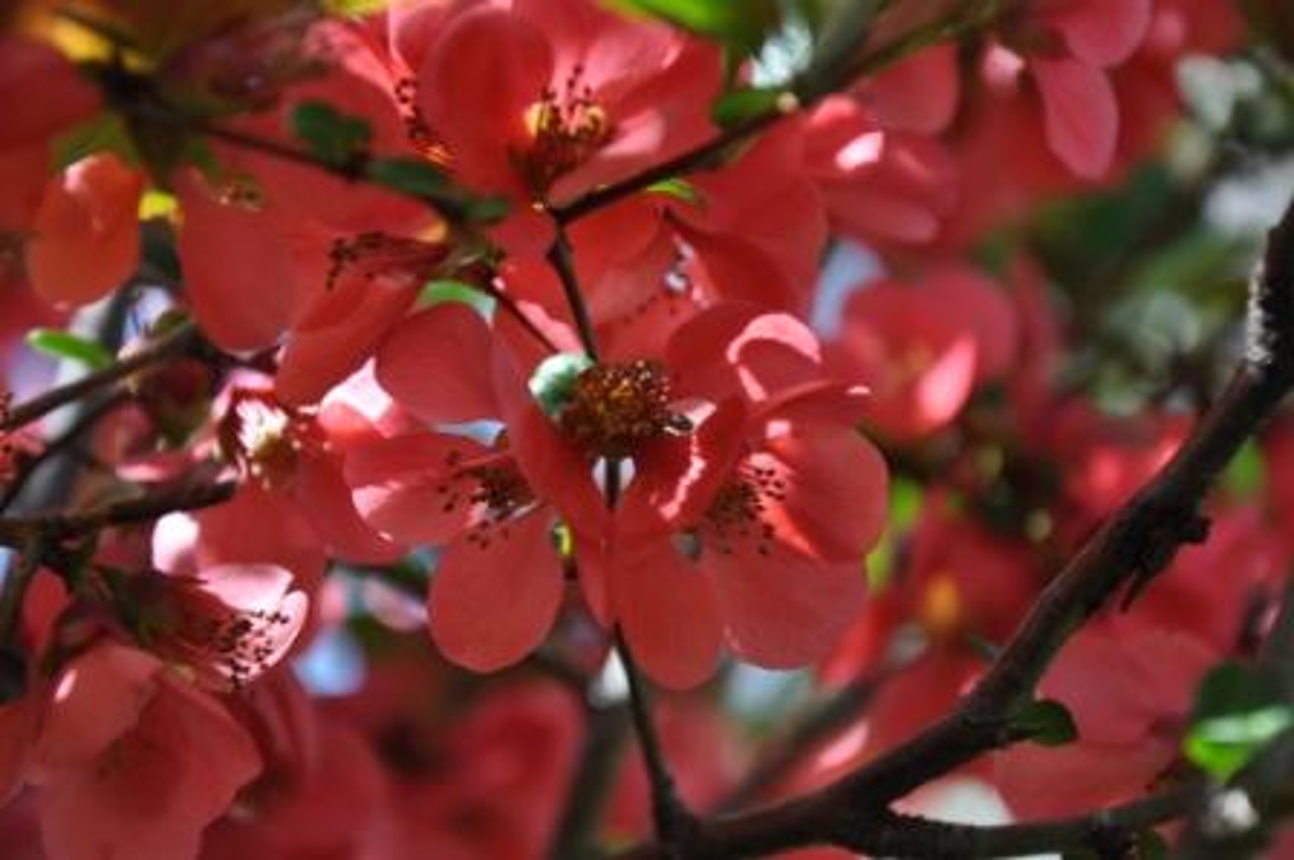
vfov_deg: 11.4
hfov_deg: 17.1
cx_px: 647
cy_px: 430
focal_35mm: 120
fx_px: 4310
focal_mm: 80
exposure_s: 1/500
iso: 400
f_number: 5.3
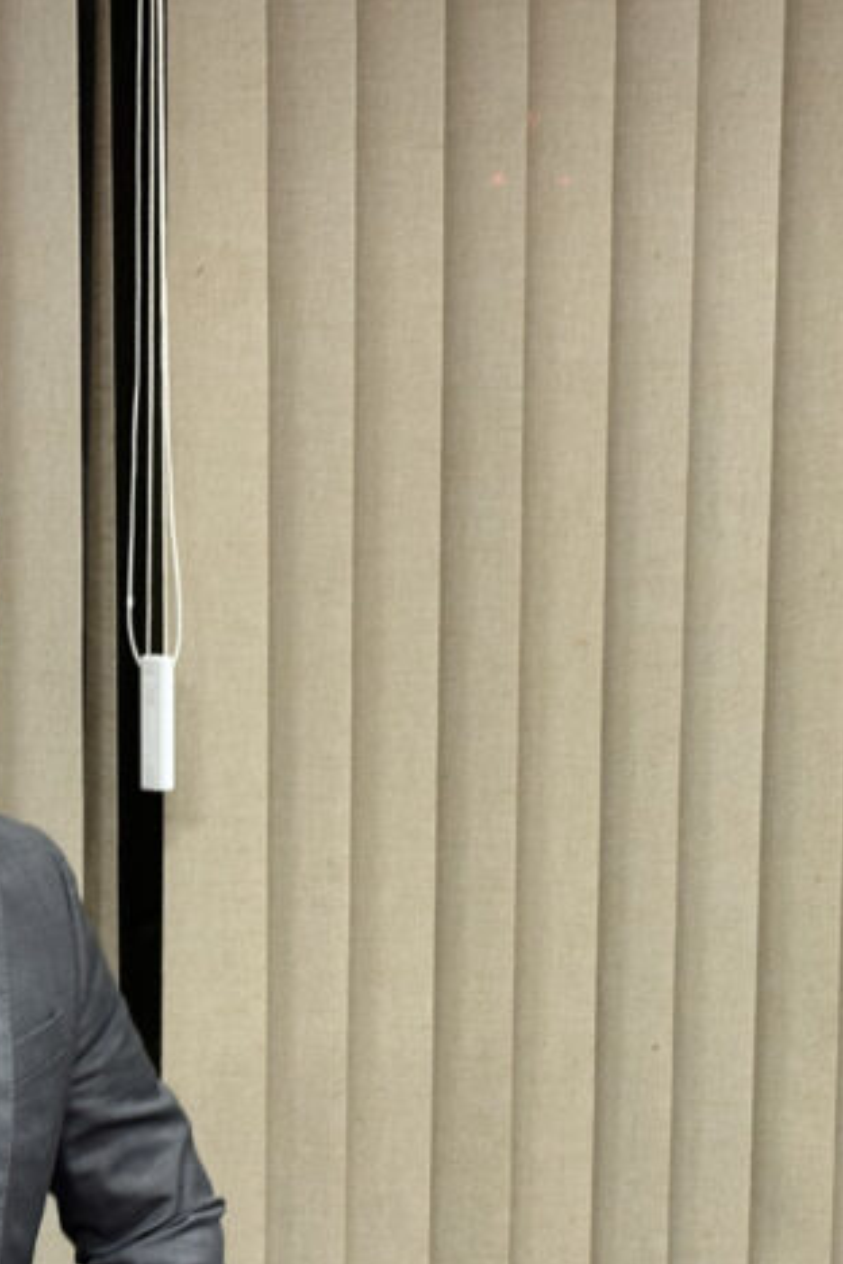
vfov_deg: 21.1
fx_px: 3372
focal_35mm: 96
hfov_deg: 14.2
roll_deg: -0.9
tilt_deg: -8.1
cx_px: 548
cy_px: 887
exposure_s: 1/40
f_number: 1.78
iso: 200
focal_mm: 6.86
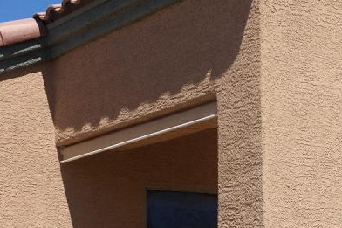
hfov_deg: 20.2
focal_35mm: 97
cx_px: 367
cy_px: 223
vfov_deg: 13.9
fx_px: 921
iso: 100
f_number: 7.1
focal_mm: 22
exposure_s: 1/320
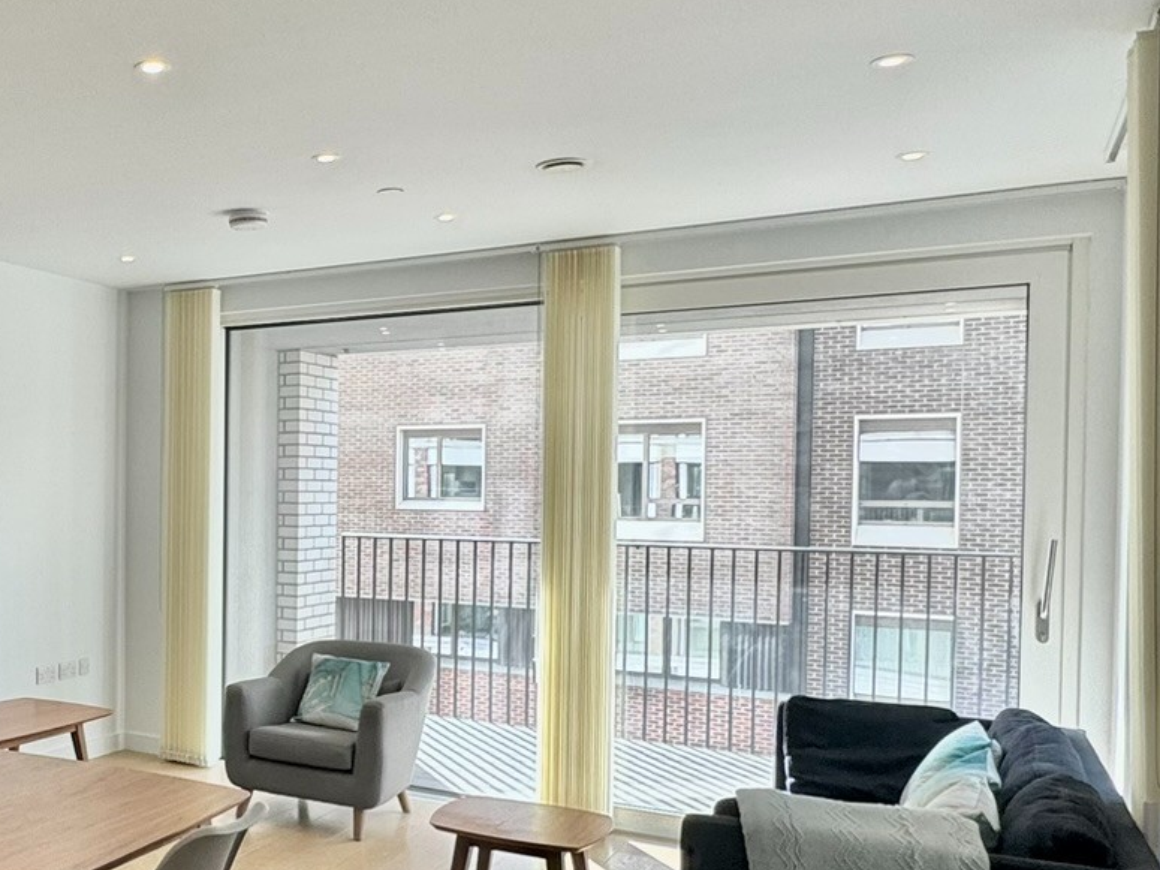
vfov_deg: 38.5
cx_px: 37
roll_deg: -0.9
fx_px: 1240
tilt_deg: -0.6
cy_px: 518
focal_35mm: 37
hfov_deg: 43.9
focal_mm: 2.22
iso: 80
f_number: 2.2
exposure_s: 1/100
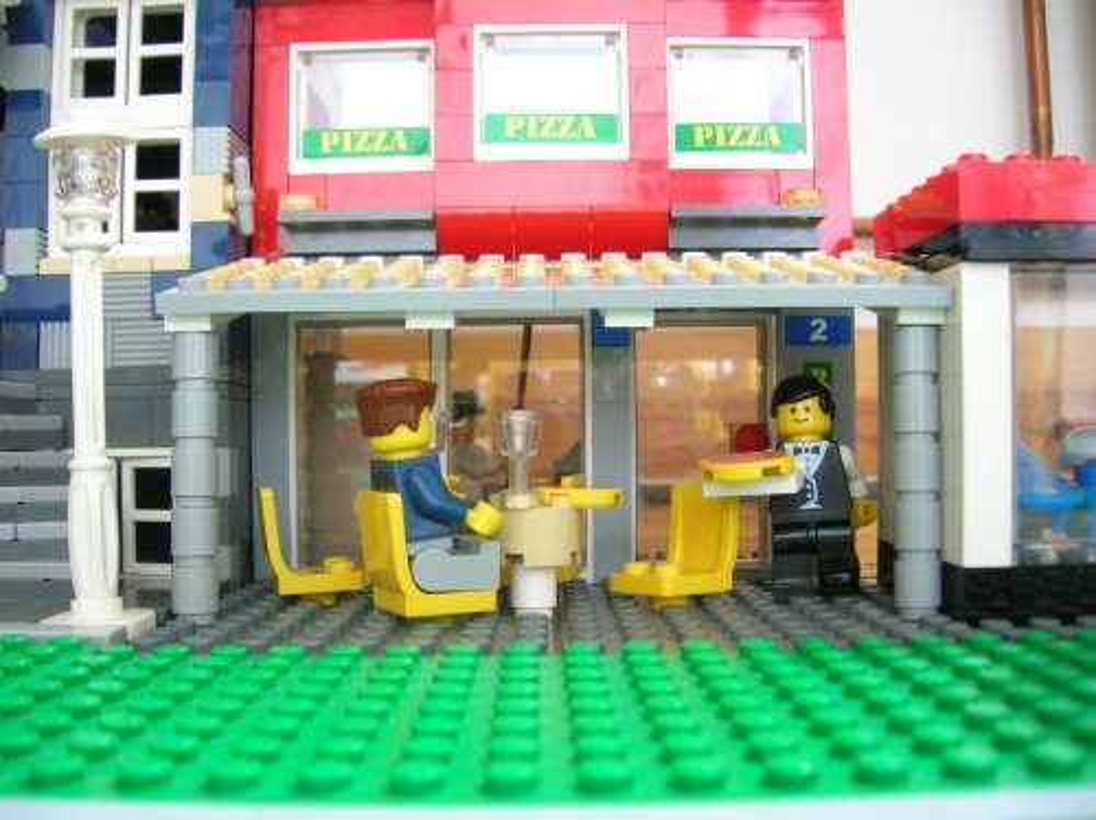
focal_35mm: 34
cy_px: 410
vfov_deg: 41.7
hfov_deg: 54.0
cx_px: 548
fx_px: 1075
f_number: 2.9
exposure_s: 1/1.3
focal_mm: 5.7
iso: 200
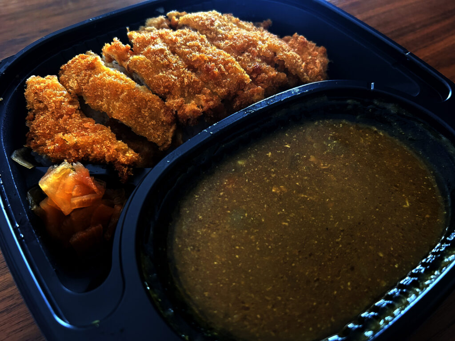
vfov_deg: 53.1
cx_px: 228
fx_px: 342
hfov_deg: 67.3
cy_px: 170
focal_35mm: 26
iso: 400
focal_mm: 5.7
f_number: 1.5
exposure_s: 1/60
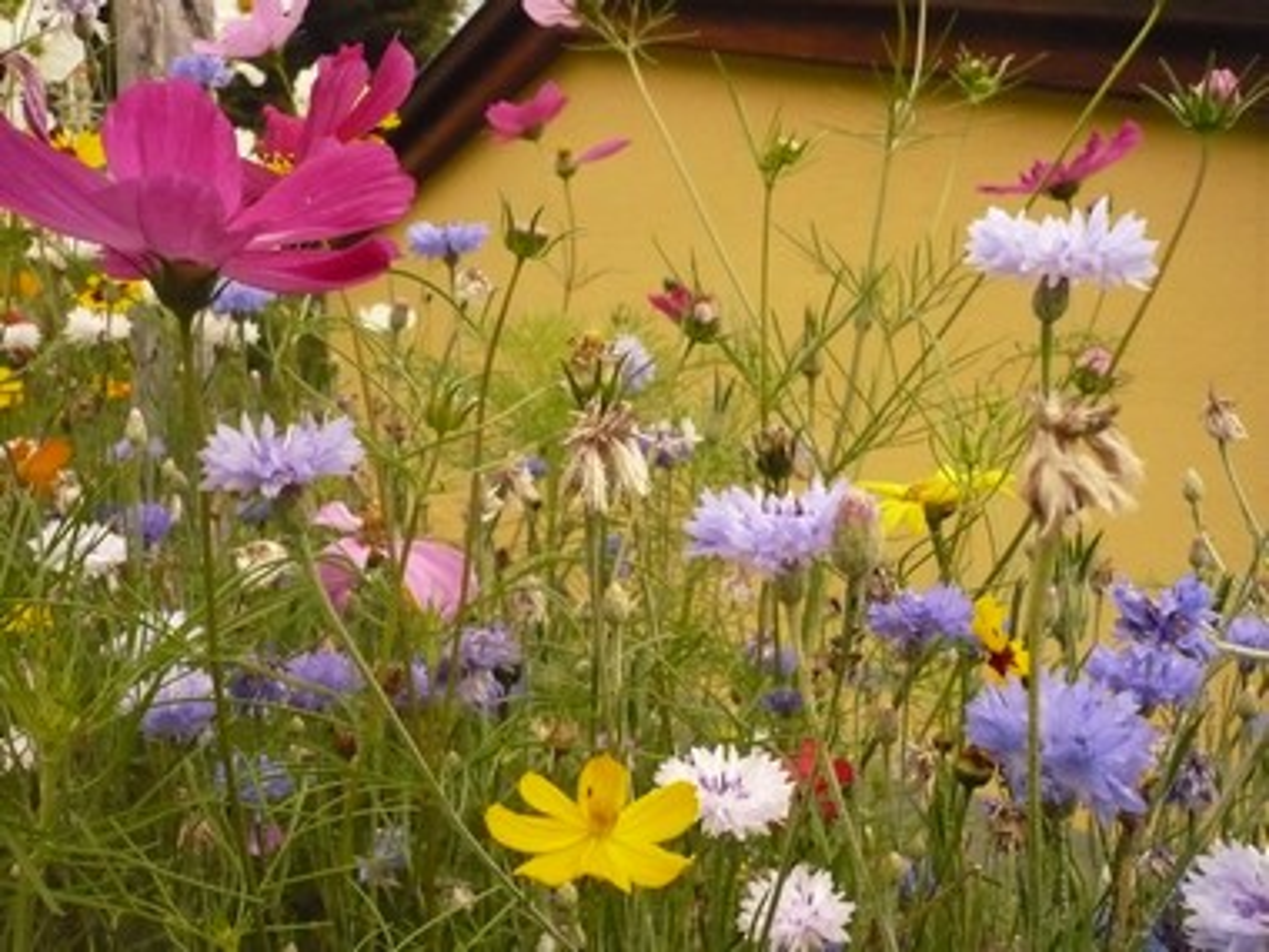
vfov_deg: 40.7
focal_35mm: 35
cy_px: 476
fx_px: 1283
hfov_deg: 52.6
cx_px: 634
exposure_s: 1/1300
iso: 800
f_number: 8
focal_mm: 5.8
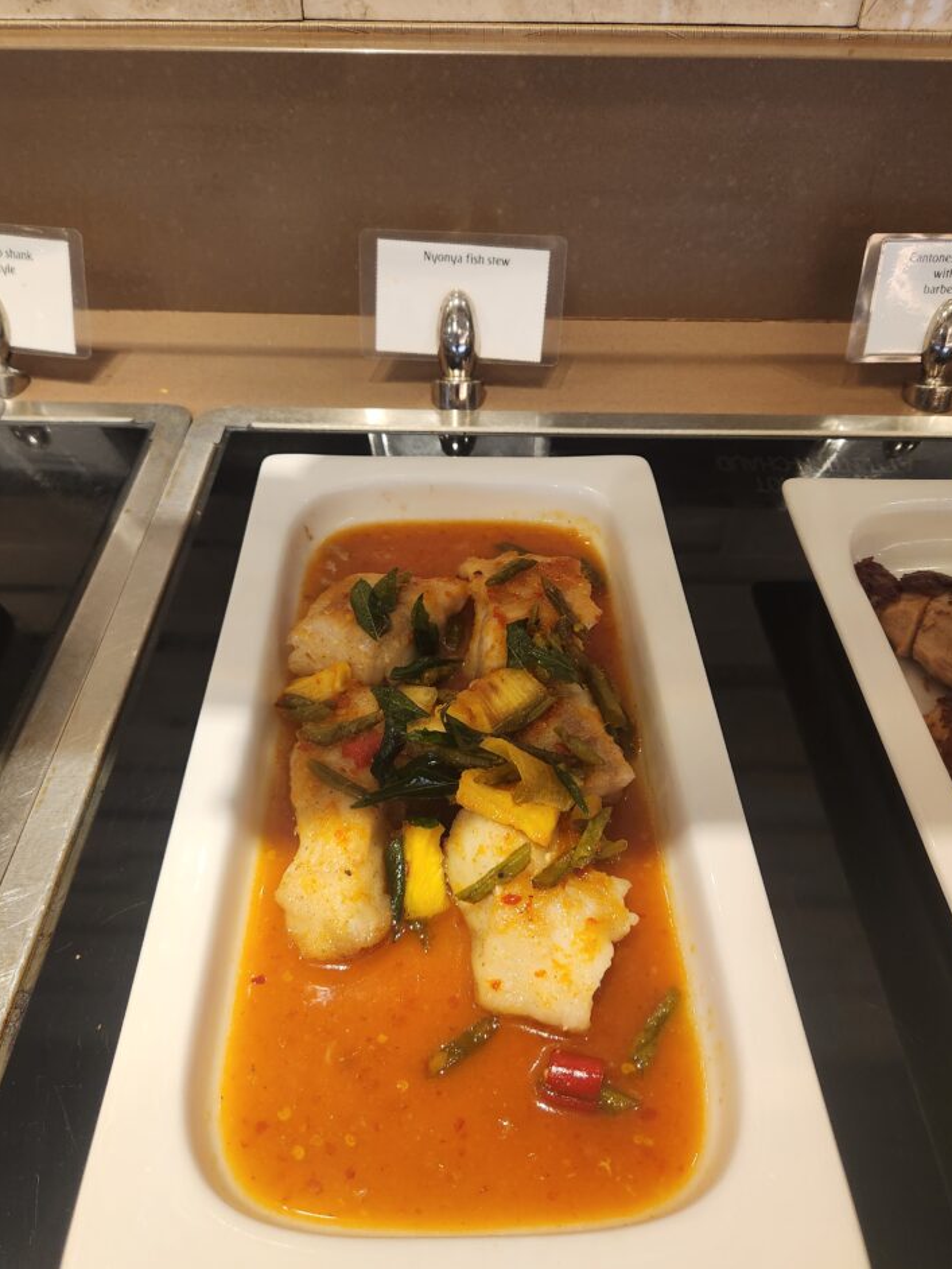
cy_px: 636
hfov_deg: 54.9
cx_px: 471
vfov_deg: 69.4
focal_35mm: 25
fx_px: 916
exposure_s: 1/100
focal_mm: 5.4
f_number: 1.8
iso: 320
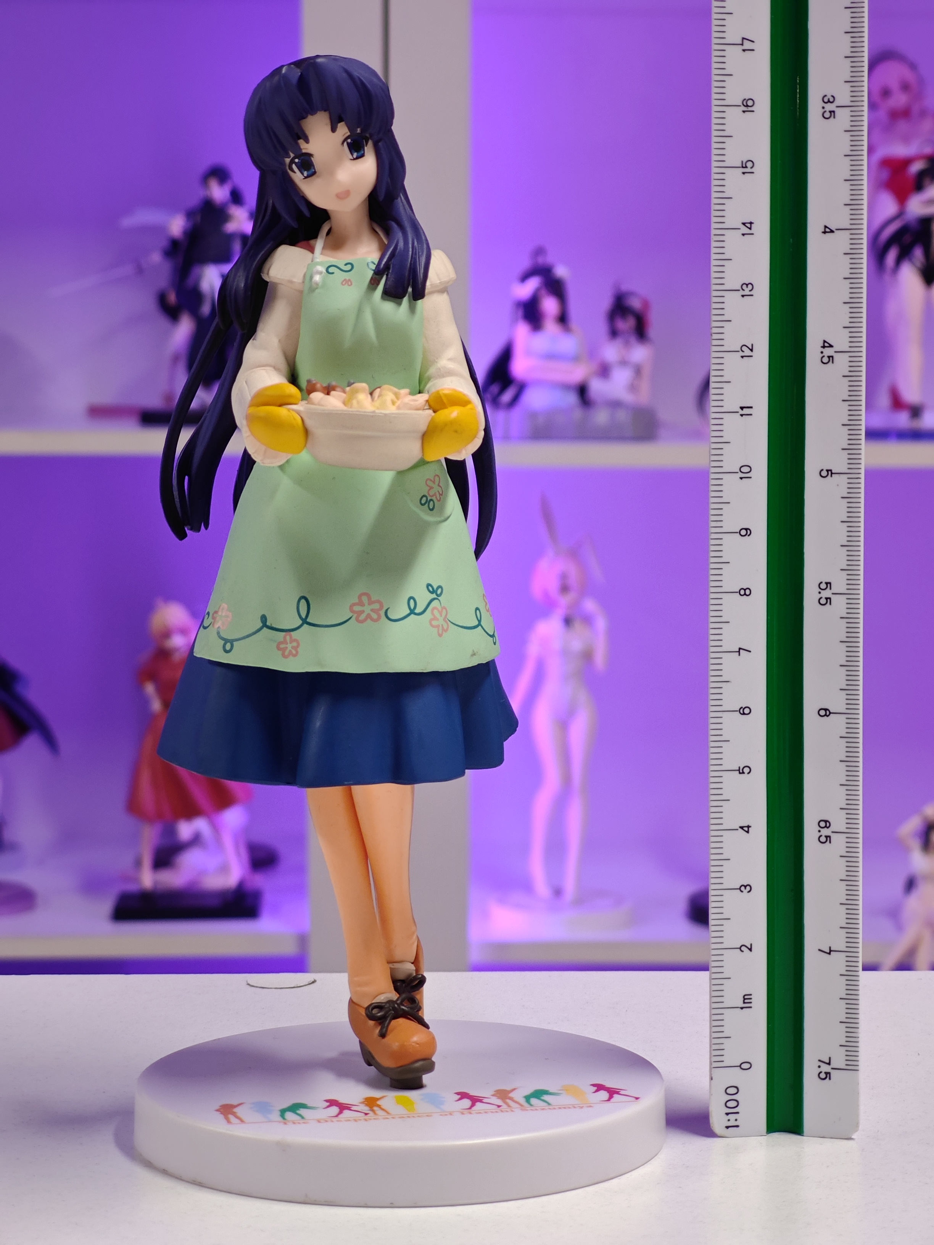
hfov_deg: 18.4
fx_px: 2878
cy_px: 622
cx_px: 467
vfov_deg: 24.4
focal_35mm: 80
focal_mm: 7.48
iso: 400
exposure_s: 1/20.1
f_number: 2.4
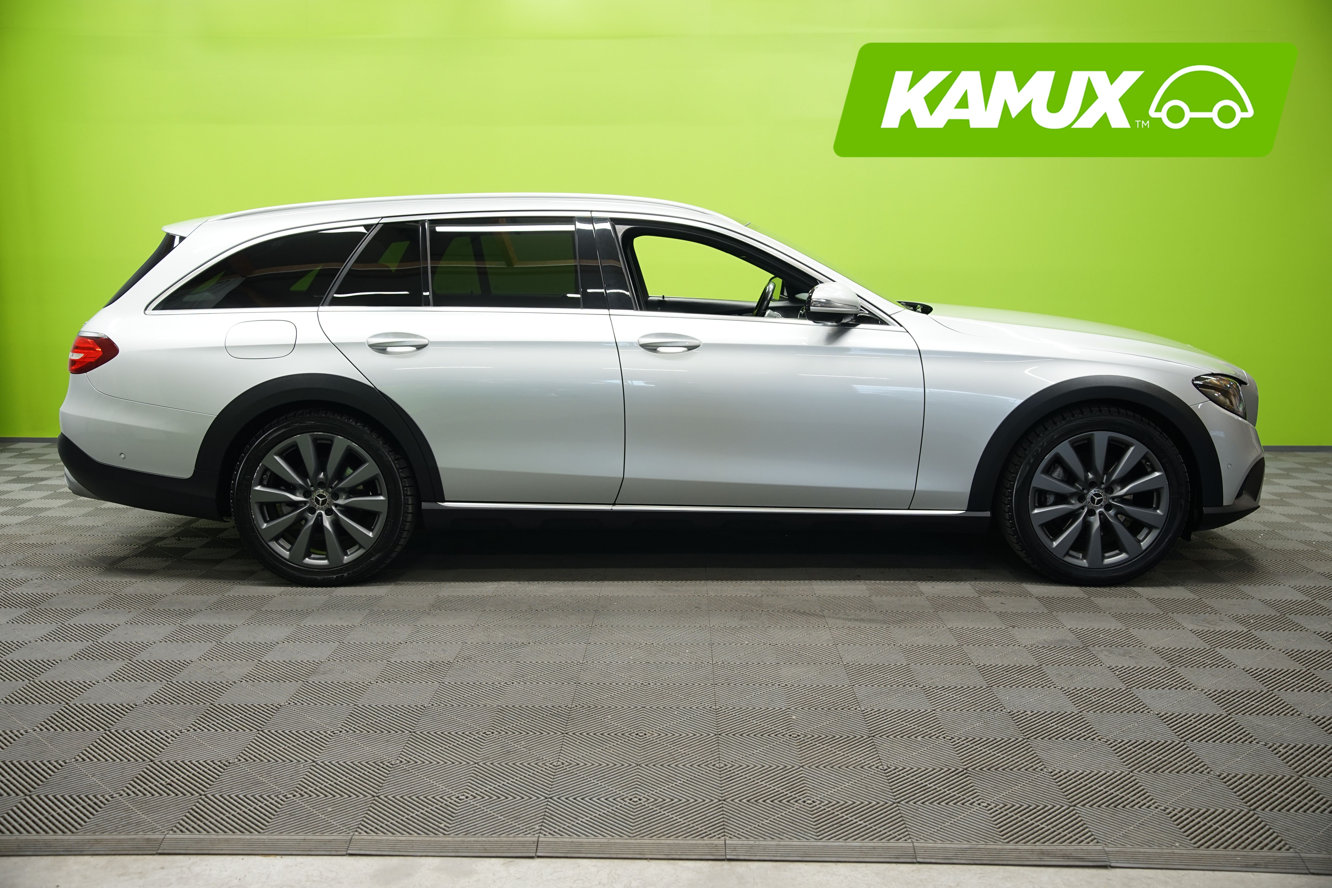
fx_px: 1258
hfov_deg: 55.8
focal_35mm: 34
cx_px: 666
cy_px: 444
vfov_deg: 38.9
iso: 500
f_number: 4.5
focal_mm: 34
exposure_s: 1/20
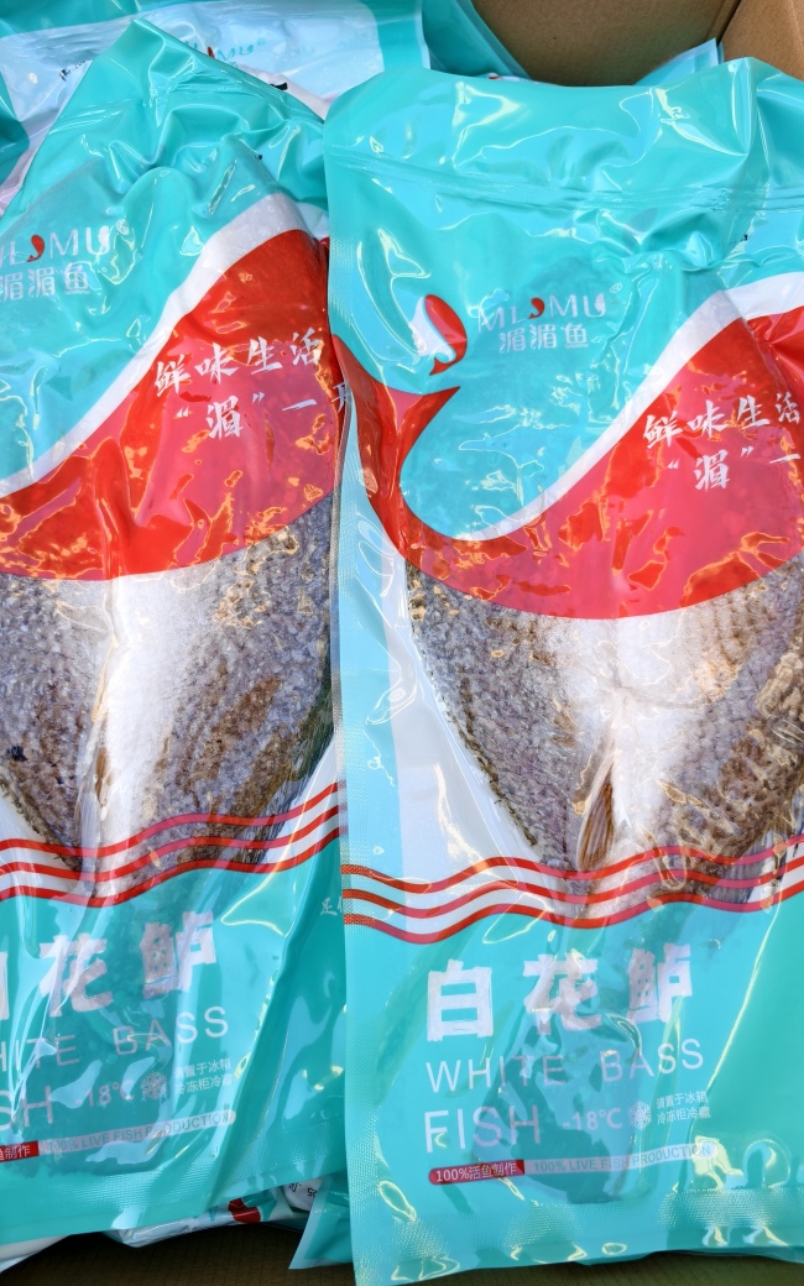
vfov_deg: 72.5
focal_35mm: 25
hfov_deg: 49.3
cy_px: 645
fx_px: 876
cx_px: 381
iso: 72
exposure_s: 1/146
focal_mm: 5.6
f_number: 1.57
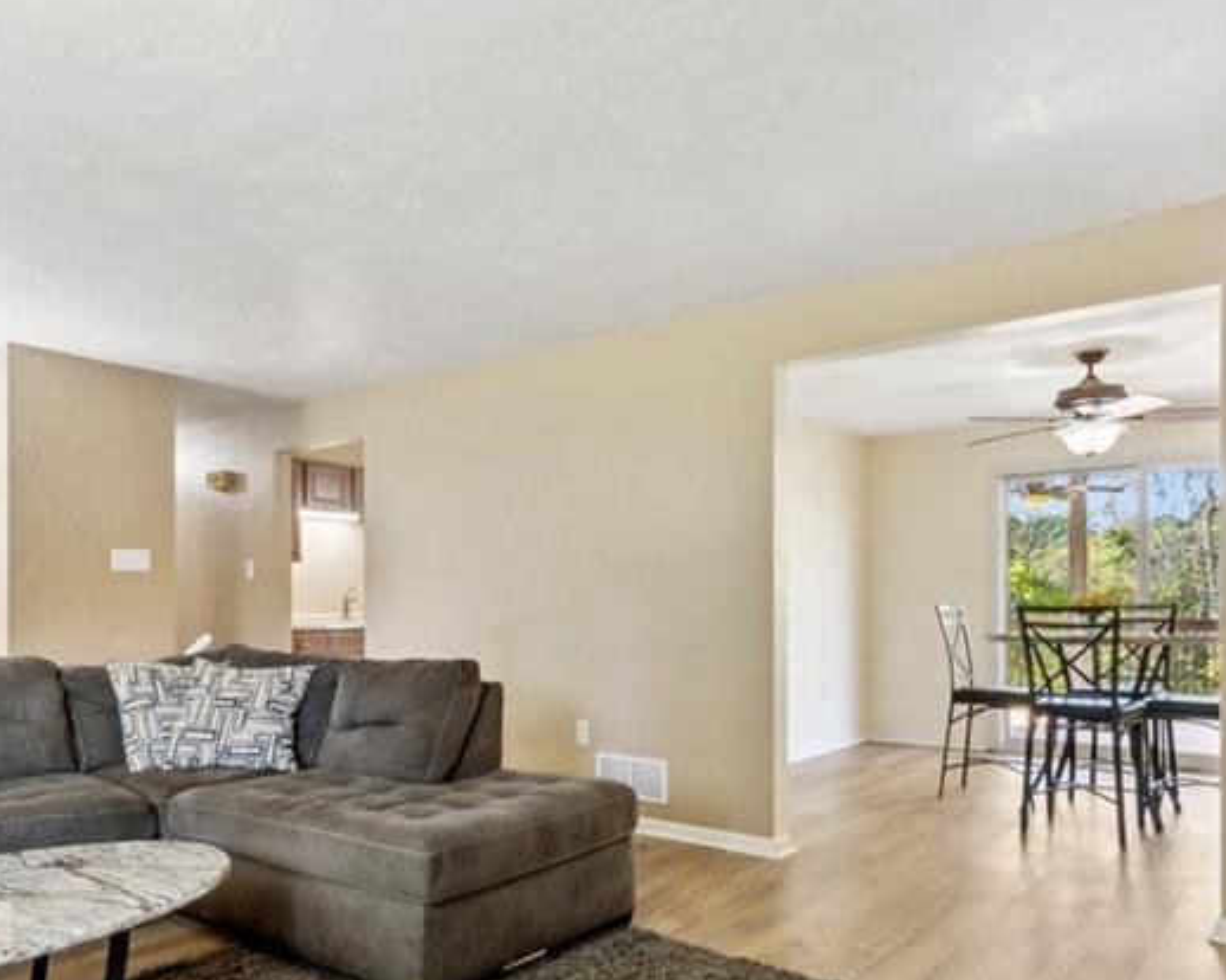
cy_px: 600
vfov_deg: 54.4
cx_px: 518
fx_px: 943
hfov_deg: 65.7
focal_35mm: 26
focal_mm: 14
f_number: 11
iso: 50
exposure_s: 1/2.5
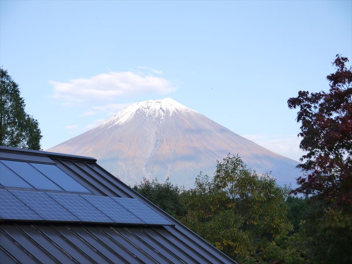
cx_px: 176
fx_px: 854
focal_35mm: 84
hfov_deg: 23.3
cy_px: 132
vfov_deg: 17.6
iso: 100
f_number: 6.3
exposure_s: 1/200
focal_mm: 42
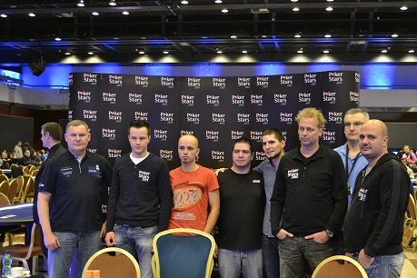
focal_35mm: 49
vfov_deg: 27.5
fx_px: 568
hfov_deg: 40.3
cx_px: 226
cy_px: 150
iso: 2500
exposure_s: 1/15
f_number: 4.5
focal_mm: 30
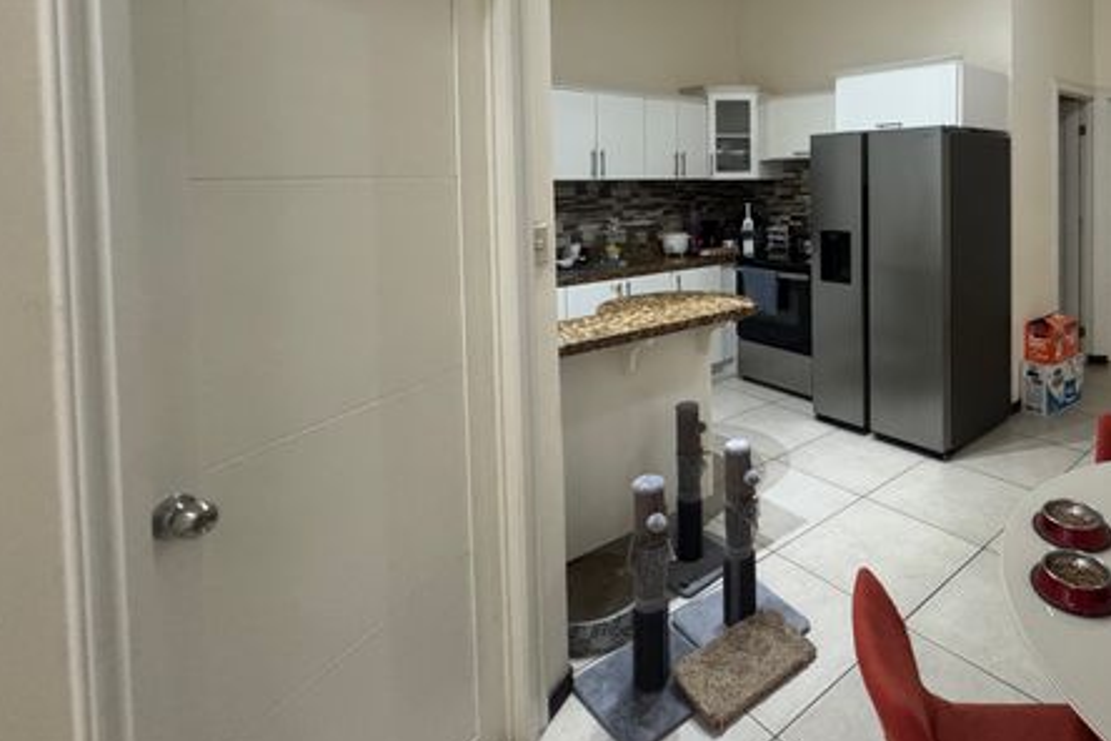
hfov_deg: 77.2
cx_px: 783
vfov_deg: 56.9
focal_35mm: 21
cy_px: 195
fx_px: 648
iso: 640
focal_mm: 2.22
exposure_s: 1/60
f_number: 2.2
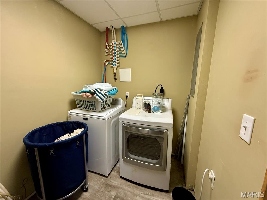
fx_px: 108
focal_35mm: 14
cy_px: 100
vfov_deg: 85.7
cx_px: 134
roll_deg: -0.9
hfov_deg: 102.1
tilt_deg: -9.7
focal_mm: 2.22
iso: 250
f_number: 2.2
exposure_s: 1/60
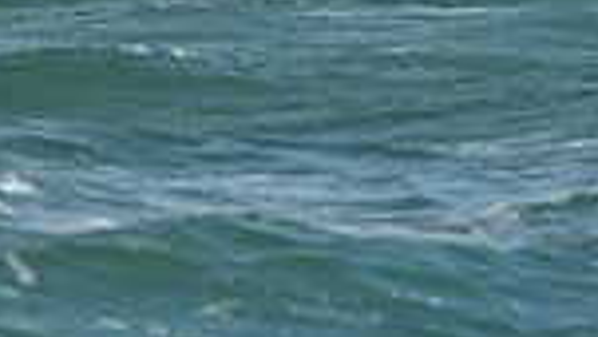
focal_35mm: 804
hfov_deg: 2.7
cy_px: -805
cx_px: 113
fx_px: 12751
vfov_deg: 1.5
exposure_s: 1/1250
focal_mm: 200
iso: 280
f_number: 8
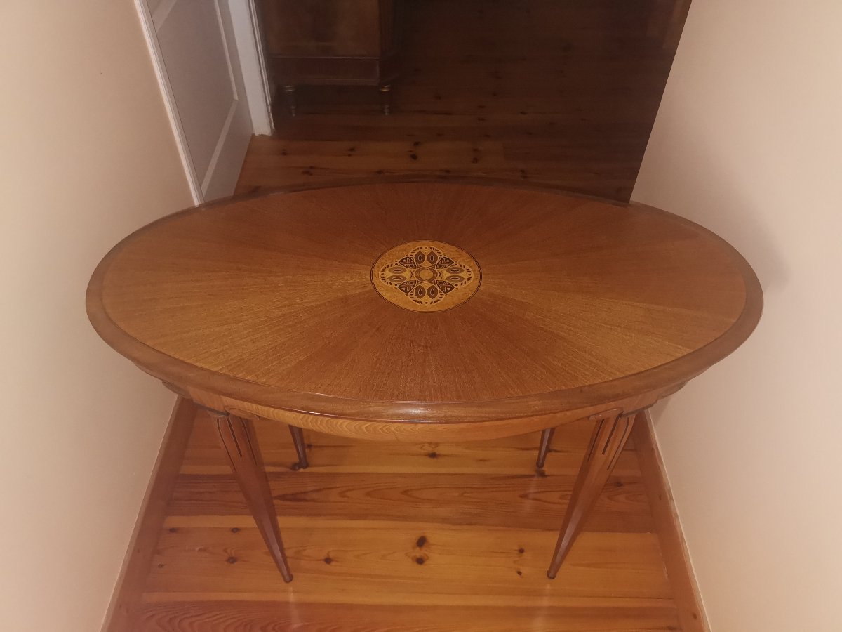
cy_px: 316
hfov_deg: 65.3
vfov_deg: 51.4
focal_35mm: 27
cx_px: 421
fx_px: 657
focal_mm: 4.75
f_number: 1.8
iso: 400
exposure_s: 1/50
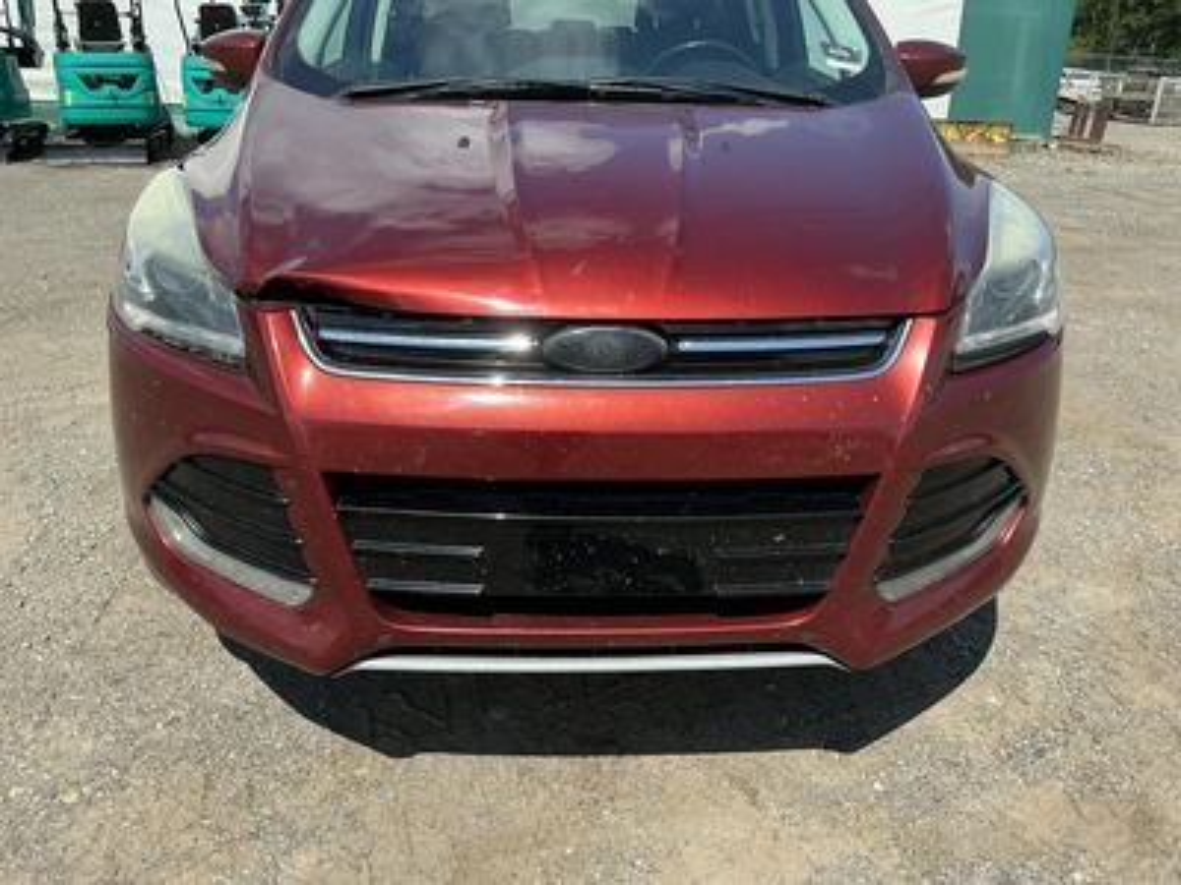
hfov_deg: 63.4
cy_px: 442
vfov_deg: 49.7
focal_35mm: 28
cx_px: 590
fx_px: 955
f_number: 1.8
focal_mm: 3
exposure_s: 1/1221
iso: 25
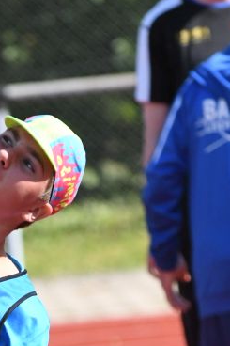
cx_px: -93
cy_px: 424
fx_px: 9390
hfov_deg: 1.4
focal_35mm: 979
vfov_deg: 2.1
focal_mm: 200
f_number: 5
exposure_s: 1/6400
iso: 1250
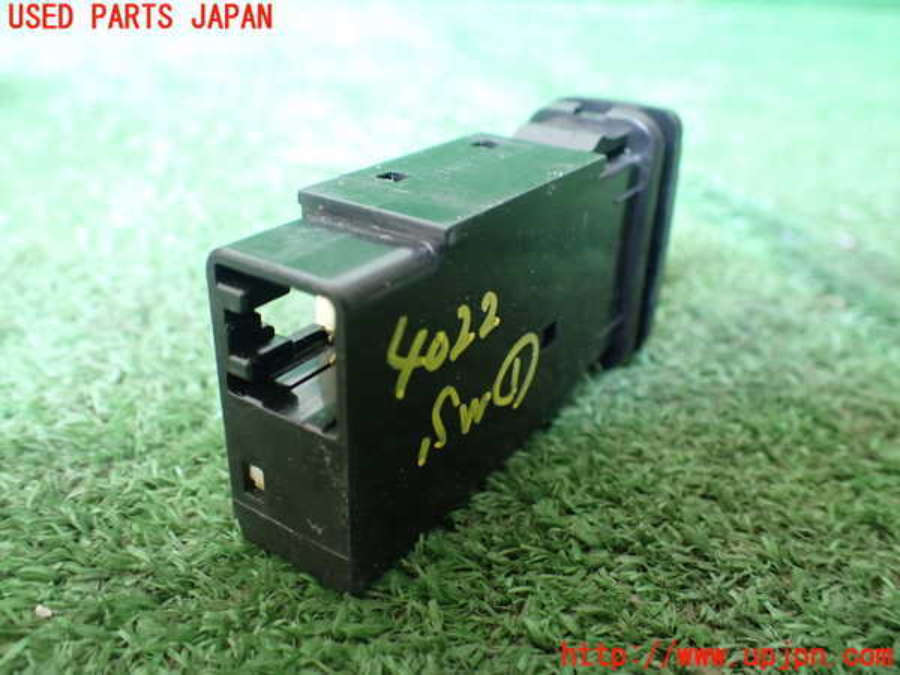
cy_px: 338
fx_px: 780
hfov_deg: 60.0
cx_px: 450
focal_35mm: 30
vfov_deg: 46.8
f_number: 2.3
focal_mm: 5.4
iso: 800
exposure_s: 1/60
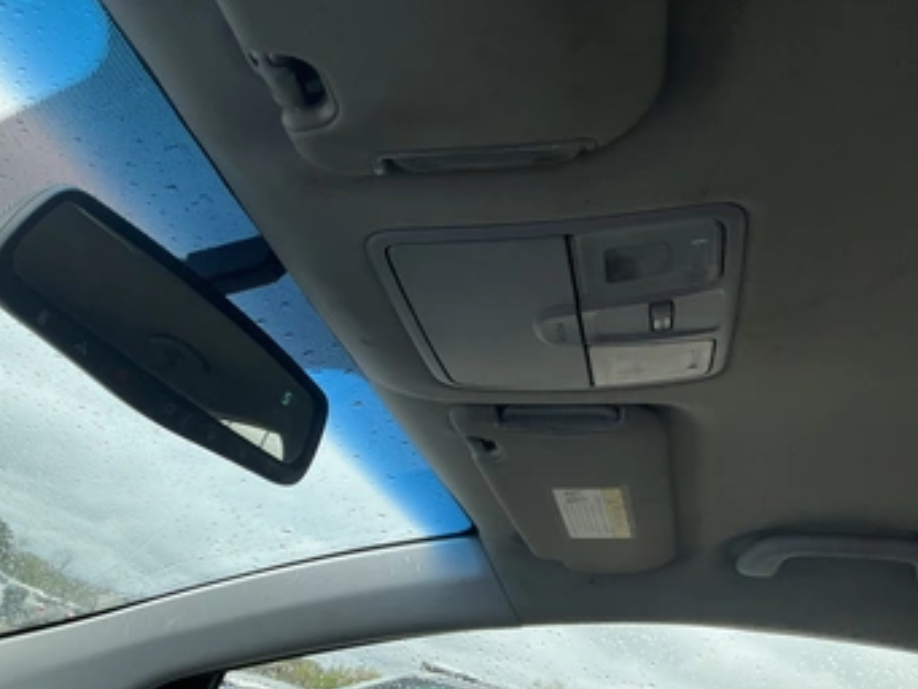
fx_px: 902
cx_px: 433
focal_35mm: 34
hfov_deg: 53.9
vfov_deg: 41.8
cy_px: 342
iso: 25
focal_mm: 3
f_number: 1.8
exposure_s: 1/635
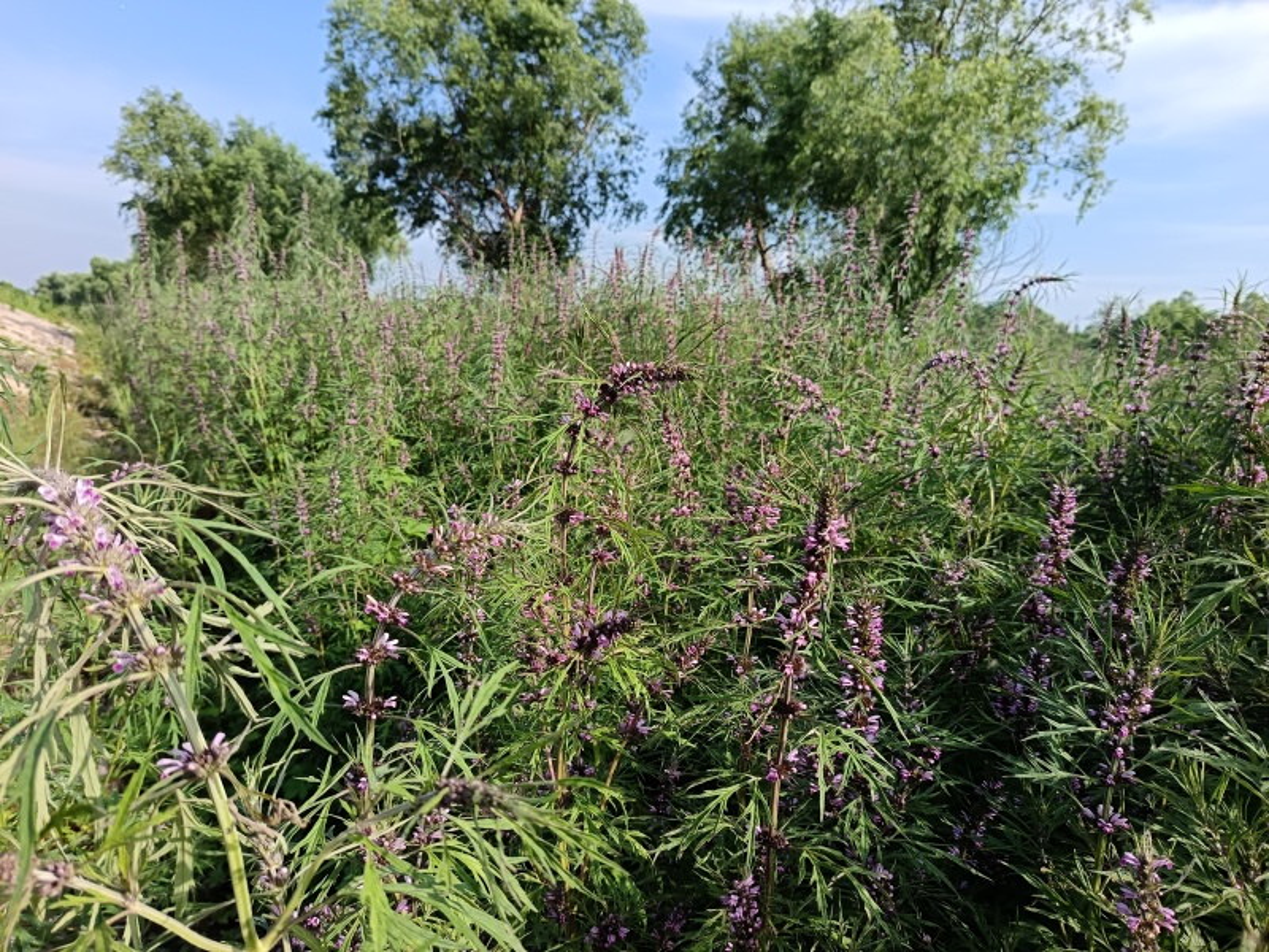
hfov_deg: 71.6
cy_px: 476
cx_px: 634
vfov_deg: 56.8
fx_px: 880
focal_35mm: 24
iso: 321
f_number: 1.75
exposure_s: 1/900
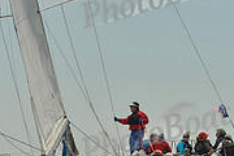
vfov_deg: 6.1
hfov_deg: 9.1
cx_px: 16
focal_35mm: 226
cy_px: 80
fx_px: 1469
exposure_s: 1/1250
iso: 280
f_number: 10
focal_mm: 70
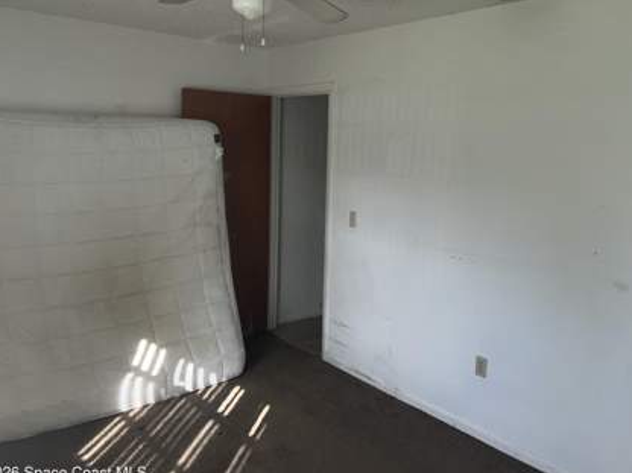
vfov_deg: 46.7
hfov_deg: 60.0
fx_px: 547
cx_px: 337
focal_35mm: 30
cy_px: 223
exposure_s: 1/723
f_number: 1.5
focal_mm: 5.7
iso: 32
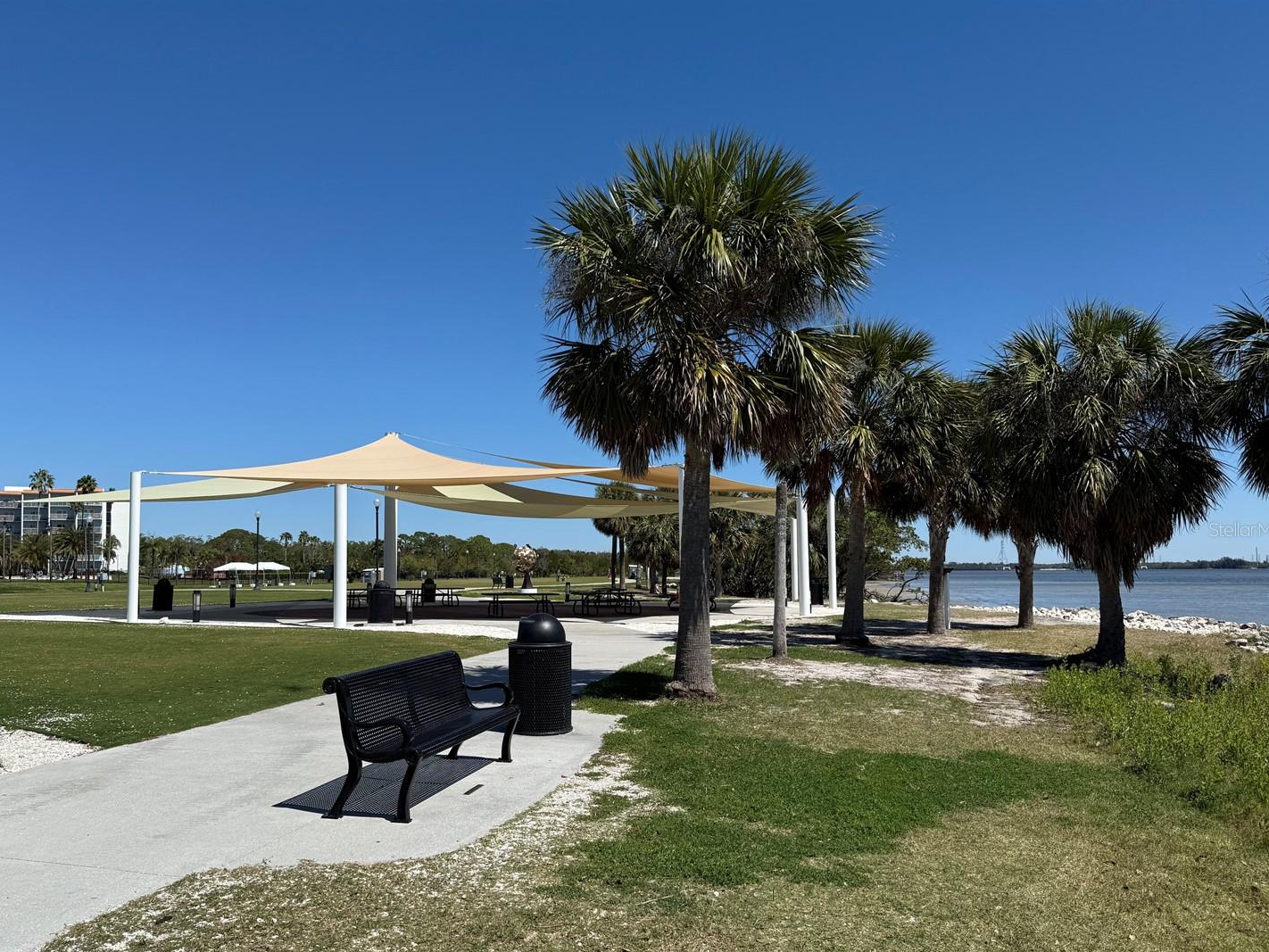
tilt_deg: +2.7
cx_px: 579
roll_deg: +0.2
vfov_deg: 51.3
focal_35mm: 27
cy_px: 529
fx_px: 990
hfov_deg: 65.2
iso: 80
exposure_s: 1/6711
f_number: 1.78
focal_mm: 6.76
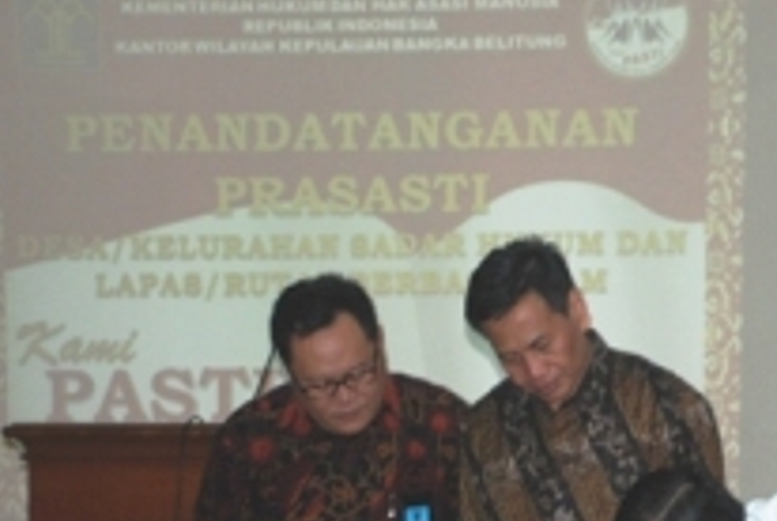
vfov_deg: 8.4
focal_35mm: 163
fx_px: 3523
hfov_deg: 12.4
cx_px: 807
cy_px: 393
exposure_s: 1/60
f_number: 5
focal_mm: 50
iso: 200
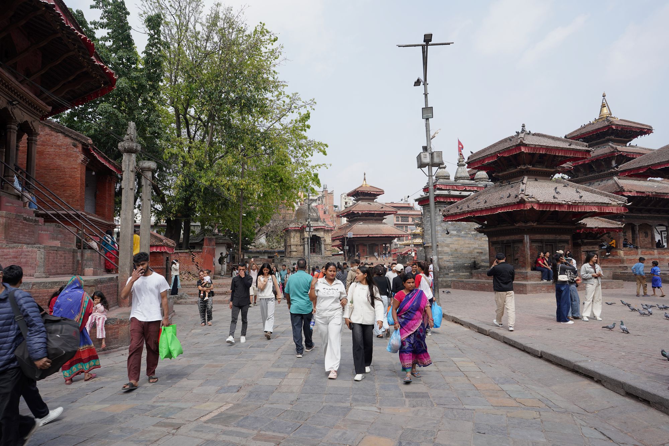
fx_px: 446
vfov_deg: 53.1
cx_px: 334
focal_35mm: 24
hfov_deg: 73.7
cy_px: 223
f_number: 9
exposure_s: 1/125
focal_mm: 24
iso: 100
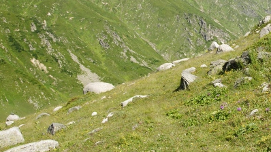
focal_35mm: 57
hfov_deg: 35.0
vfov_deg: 20.9
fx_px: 410
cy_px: 37
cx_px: 230
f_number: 7.1
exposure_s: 1/320
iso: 200
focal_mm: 18
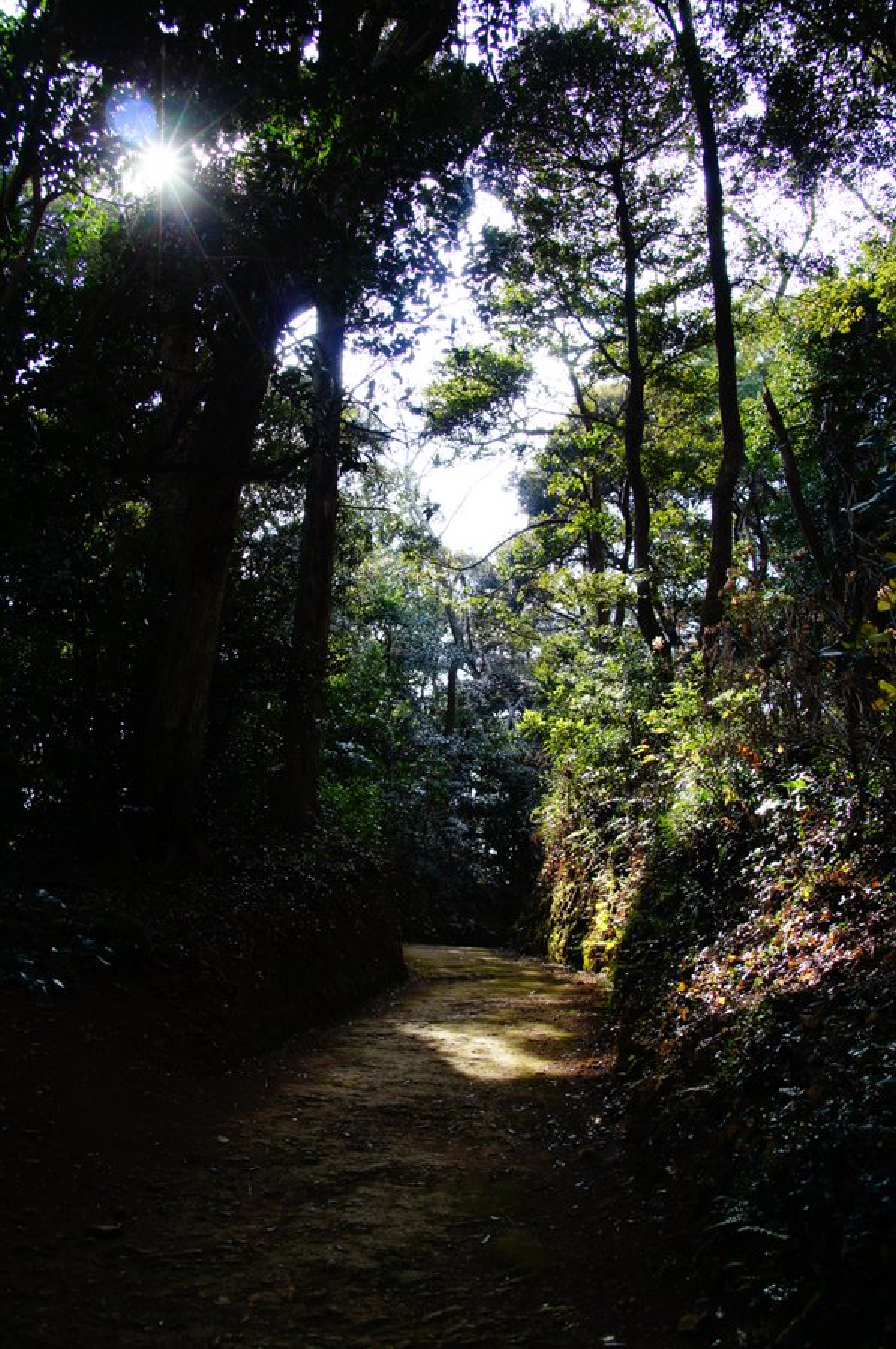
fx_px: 1347
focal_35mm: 36
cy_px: 674
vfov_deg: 53.2
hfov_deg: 36.8
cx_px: 448
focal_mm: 24
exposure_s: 1/125
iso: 200
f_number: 5.6
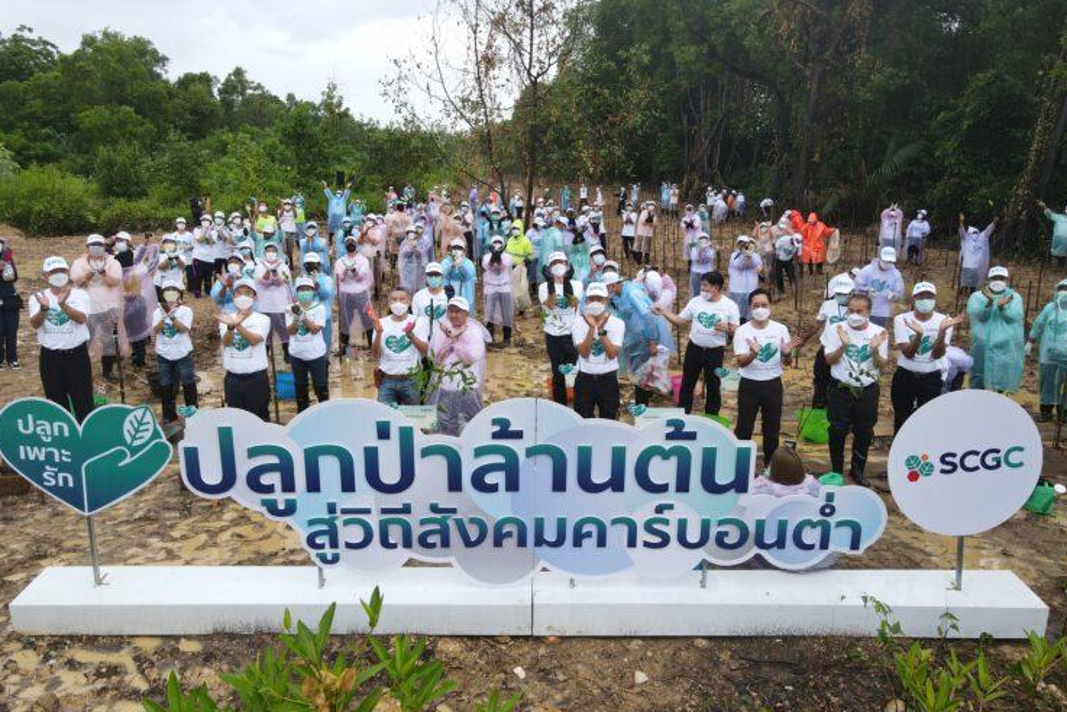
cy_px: 324
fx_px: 771
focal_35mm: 26
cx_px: 524
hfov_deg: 69.4
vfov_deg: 49.5
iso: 100
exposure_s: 1/60
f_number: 2.8
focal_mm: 4.5
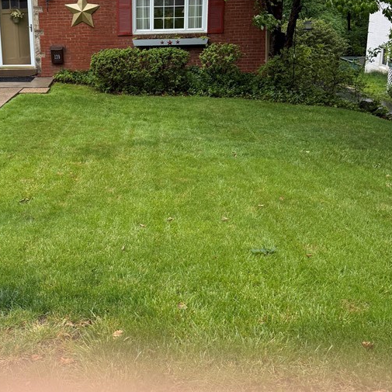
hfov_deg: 38.2
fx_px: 551
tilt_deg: -14.4
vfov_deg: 38.4
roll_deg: +1.2
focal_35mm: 43
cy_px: 113
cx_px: 100
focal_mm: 6.76
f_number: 1.78
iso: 100
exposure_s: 1/943
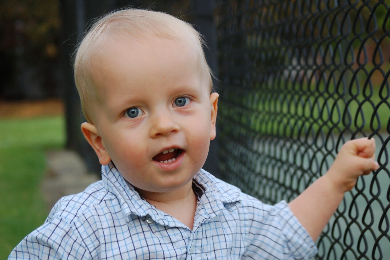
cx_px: 195
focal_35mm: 120
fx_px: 1299
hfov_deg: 17.1
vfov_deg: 11.4
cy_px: 130
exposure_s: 1/125
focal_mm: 80
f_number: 5.6
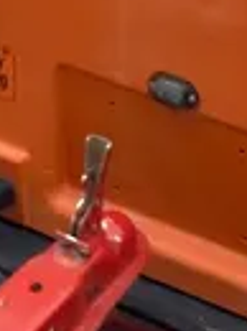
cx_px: 204
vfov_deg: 10.9
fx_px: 1508
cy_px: -421
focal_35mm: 158
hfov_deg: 9.3
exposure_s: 1/121
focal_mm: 3.99
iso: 64
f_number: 1.8
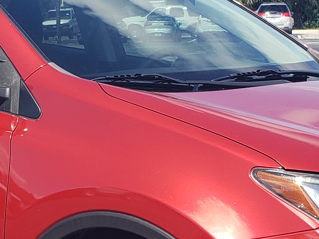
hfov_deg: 19.2
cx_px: 111
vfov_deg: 14.4
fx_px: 940
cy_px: 186
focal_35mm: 102
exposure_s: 1/1008
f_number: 2.4
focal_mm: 4.3
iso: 50
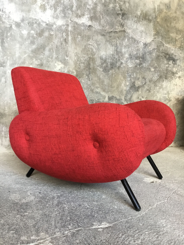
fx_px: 220
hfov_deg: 45.4
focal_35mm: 31
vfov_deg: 58.4
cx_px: 92
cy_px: 122
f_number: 2.4
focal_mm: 3.3
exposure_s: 1/33
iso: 100
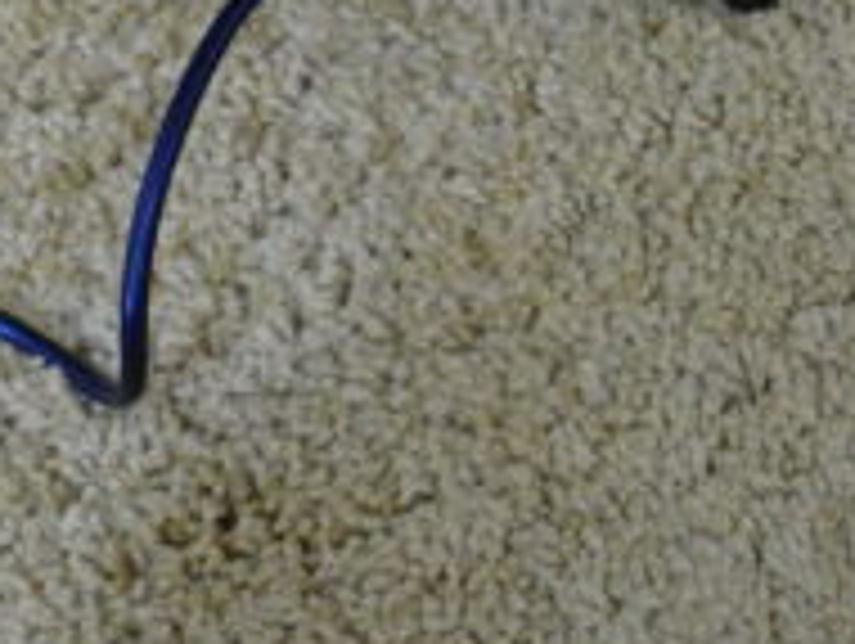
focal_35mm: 105
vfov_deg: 14.0
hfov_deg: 16.8
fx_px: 2597
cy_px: 27
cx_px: 1318
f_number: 3
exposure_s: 1/30
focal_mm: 12.12
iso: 1600
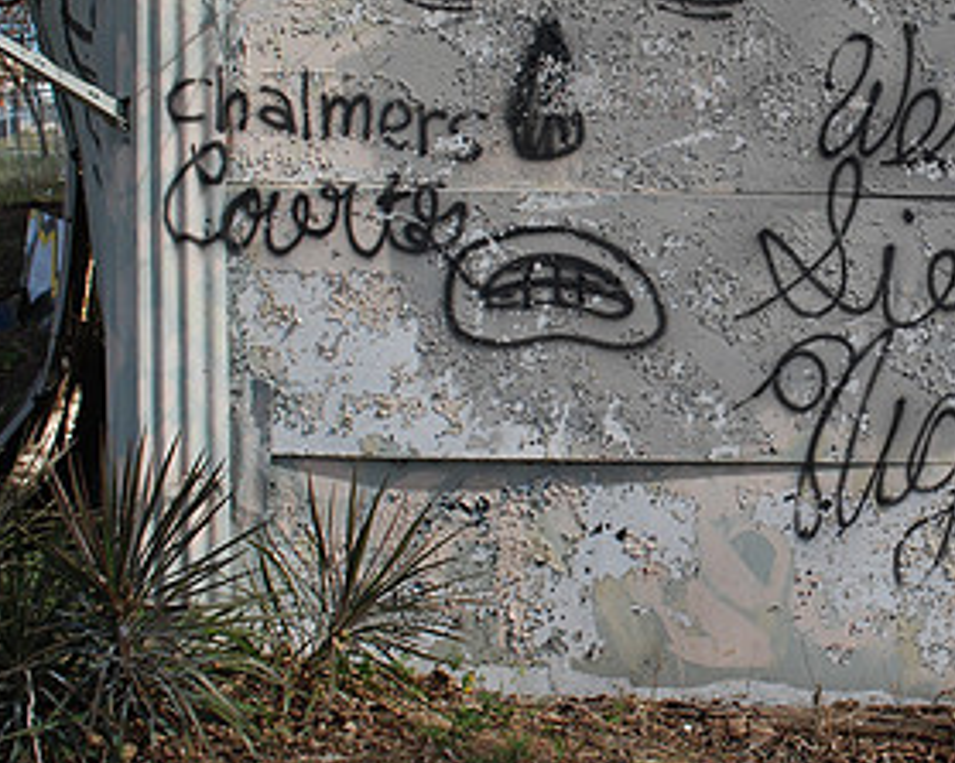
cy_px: 250
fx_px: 2317
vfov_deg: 18.7
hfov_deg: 22.6
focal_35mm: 82
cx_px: 911
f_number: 10
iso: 180
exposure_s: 1/250
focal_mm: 28
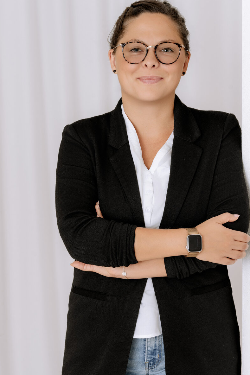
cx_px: 114
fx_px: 1386
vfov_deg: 15.4
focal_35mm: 133
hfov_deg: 10.3
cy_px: 208
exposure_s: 1/50
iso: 100
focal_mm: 105
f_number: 8
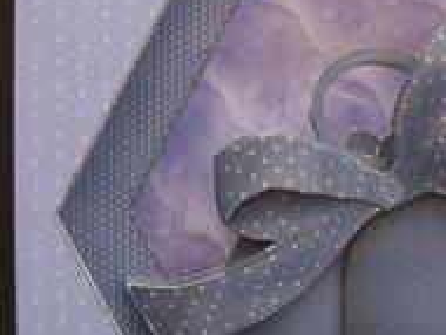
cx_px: 339
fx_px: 1097
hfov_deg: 22.8
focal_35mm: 85
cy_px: 213
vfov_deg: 17.4
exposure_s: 1/30
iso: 222
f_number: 2.8
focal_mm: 5.85
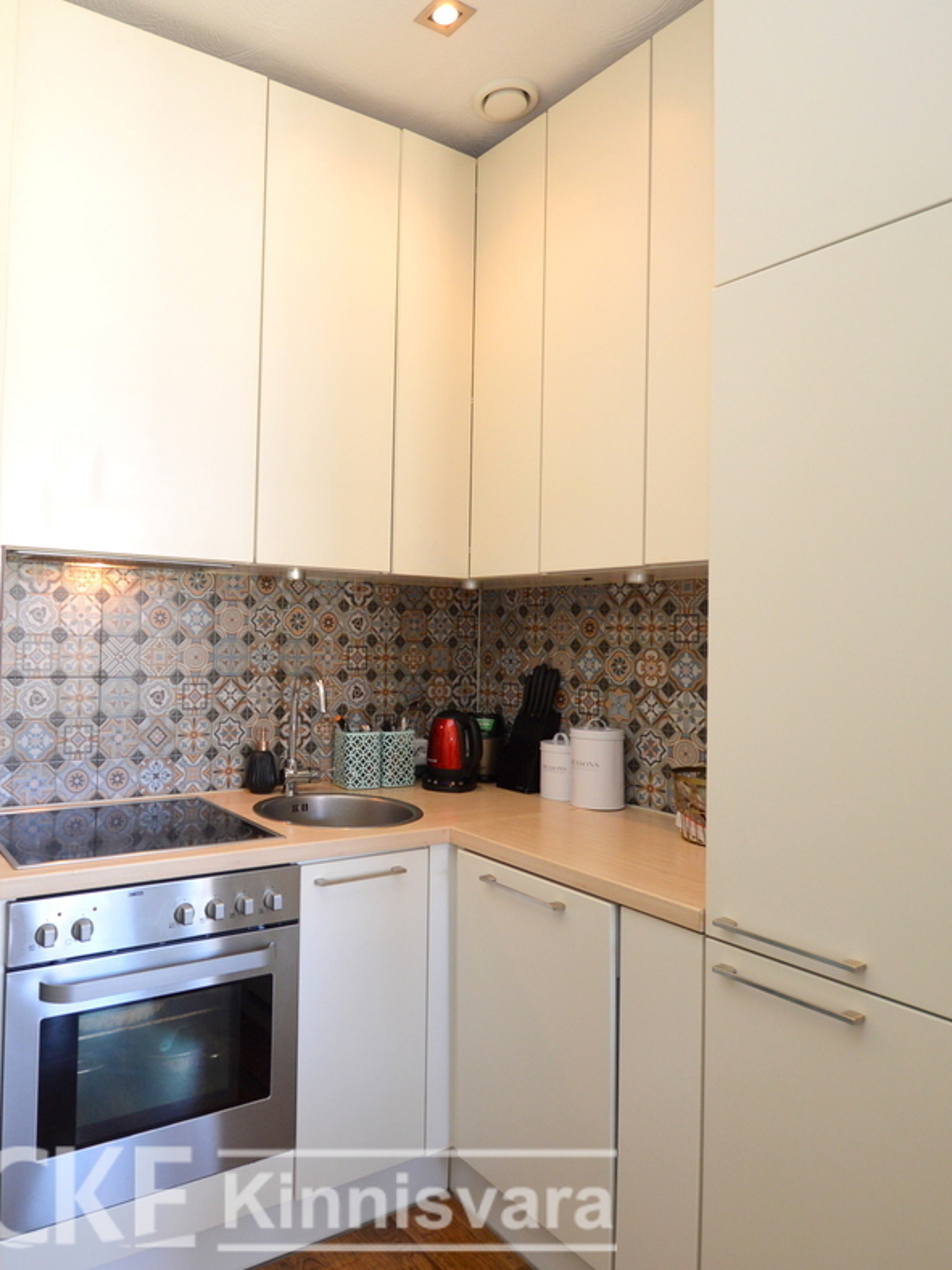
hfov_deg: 59.3
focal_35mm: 22
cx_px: 296
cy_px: 630
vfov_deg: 76.4
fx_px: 807
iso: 400
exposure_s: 1/60
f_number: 4
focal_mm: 10
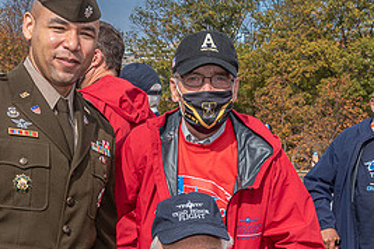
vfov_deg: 16.4
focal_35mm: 82
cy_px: 230
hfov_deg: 24.8
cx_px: 181
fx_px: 852
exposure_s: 1/250
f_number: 16
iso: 500
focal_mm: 32
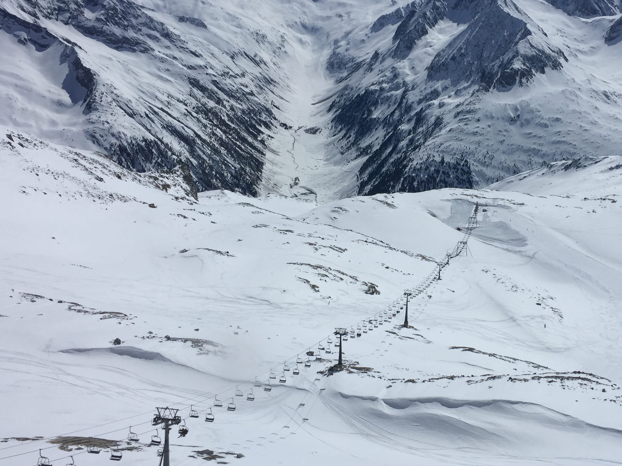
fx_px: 737
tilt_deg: -18.2
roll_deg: -1.8
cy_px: 223
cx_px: 416
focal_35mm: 41
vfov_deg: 35.1
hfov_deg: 45.1
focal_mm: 4.15
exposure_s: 1/13333
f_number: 2.2
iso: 32
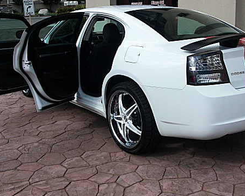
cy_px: 82
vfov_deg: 30.2
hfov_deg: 37.3
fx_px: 363
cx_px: 137
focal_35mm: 50
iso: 50
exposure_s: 1/125
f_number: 7.9
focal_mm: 6.3
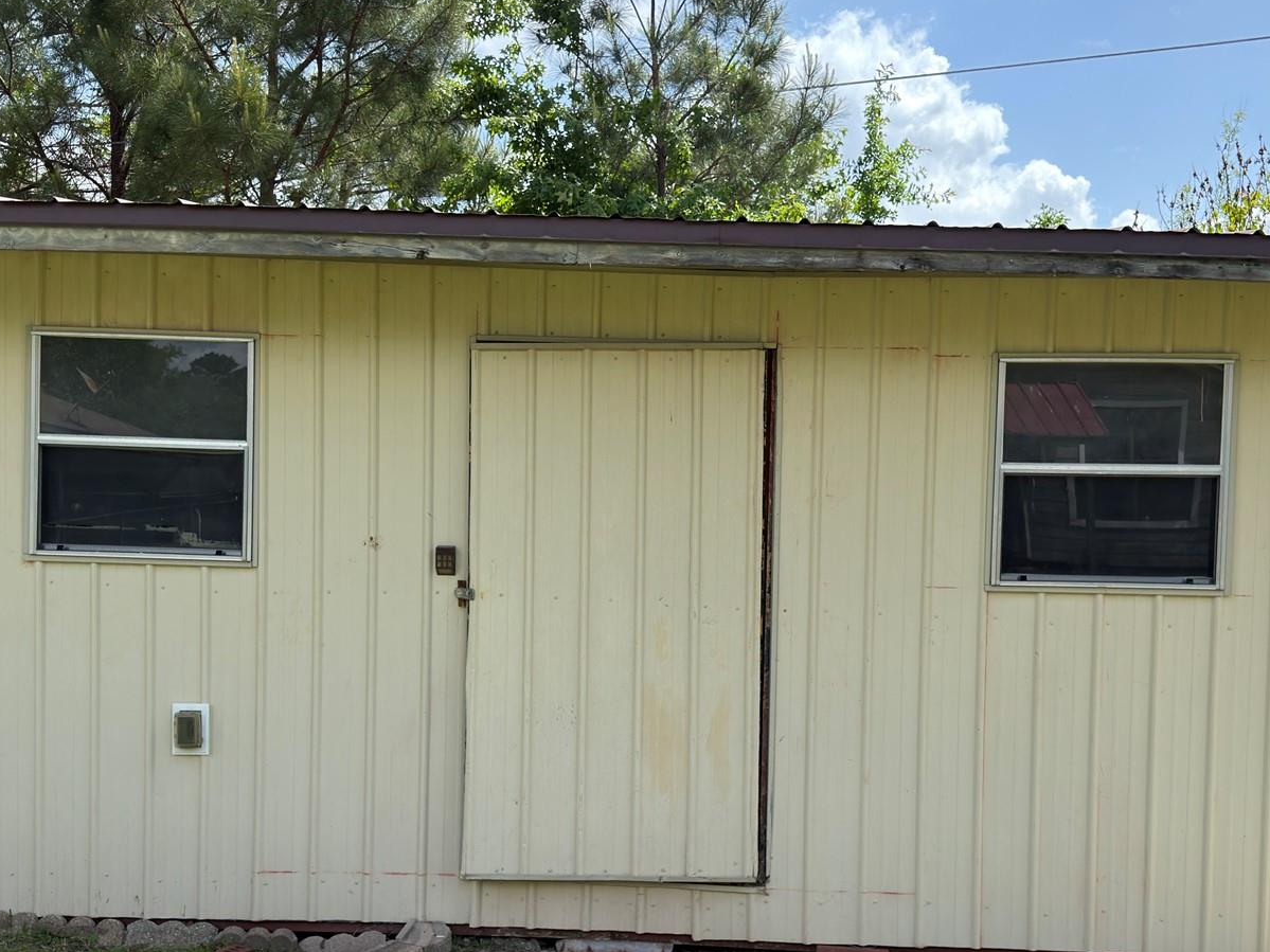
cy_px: 598
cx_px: 644
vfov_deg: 34.9
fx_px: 1504
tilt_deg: -0.7
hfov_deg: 45.8
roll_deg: -0.8
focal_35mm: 41
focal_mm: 6.76
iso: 100
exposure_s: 1/3226
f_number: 1.78
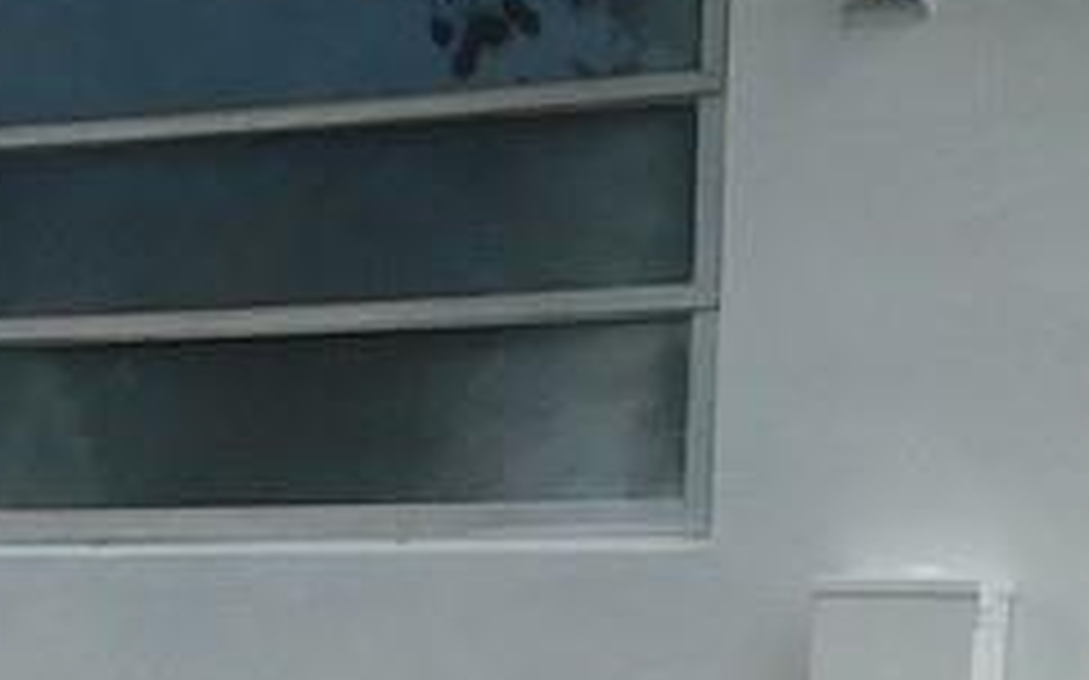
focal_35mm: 161
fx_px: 4776
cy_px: 1049
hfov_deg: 12.4
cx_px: -504
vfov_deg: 8.0
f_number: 3
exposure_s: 1/1000
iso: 125
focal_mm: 4
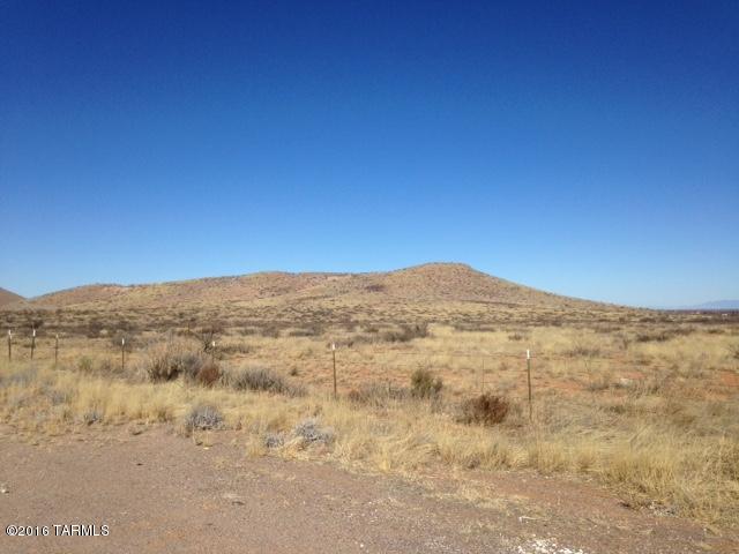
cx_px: 370
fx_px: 705
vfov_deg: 42.9
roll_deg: -0.2
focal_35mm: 33
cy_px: 277
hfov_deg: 55.4
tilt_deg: -0.9
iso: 50
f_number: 2.4
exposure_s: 1/3195
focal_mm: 4.12
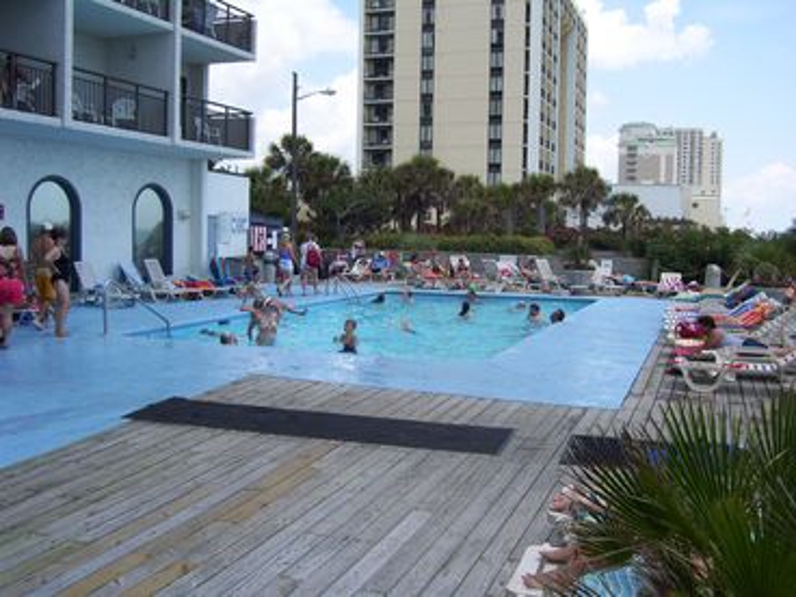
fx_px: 828
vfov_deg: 39.7
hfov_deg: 51.4
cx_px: 398
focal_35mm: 36
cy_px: 298
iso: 80
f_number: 4.8
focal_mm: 6
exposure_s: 1/400
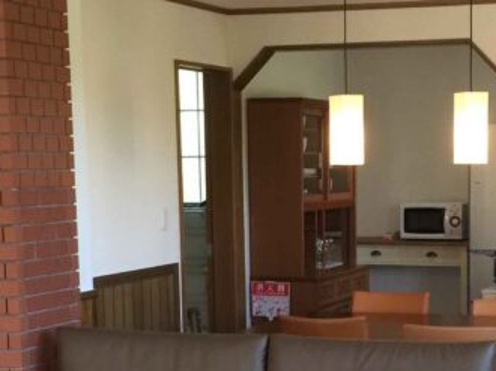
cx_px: 358
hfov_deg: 21.6
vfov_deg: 16.1
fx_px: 1289
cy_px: 373
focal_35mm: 90
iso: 50
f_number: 2.2
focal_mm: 4.15
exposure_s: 1/30
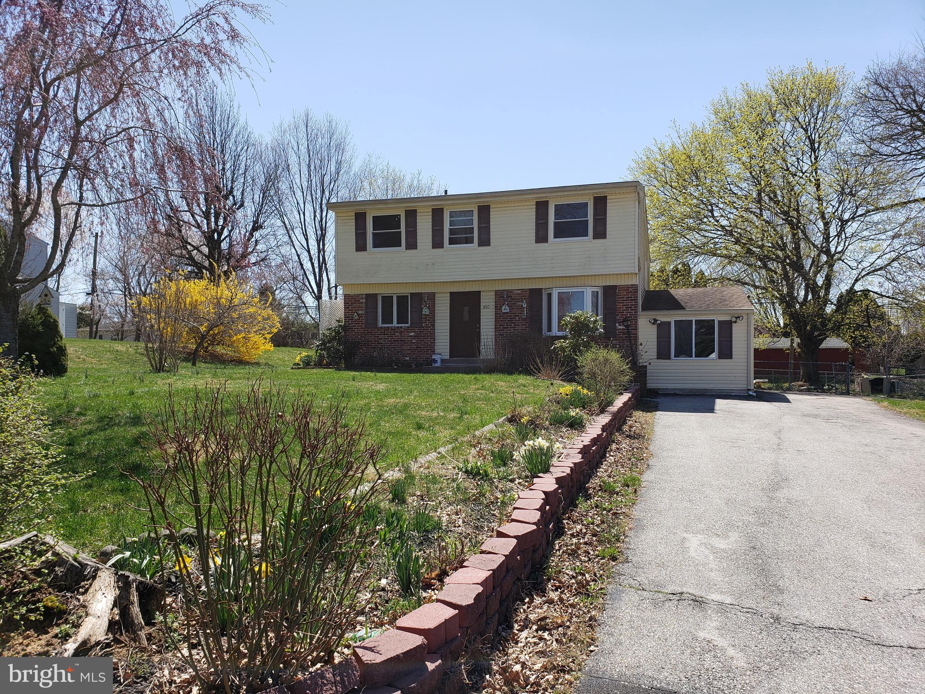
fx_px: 695
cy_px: 347
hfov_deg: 67.3
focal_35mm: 26
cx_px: 462
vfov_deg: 53.1
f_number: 2.4
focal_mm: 4.3
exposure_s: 1/1182
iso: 50
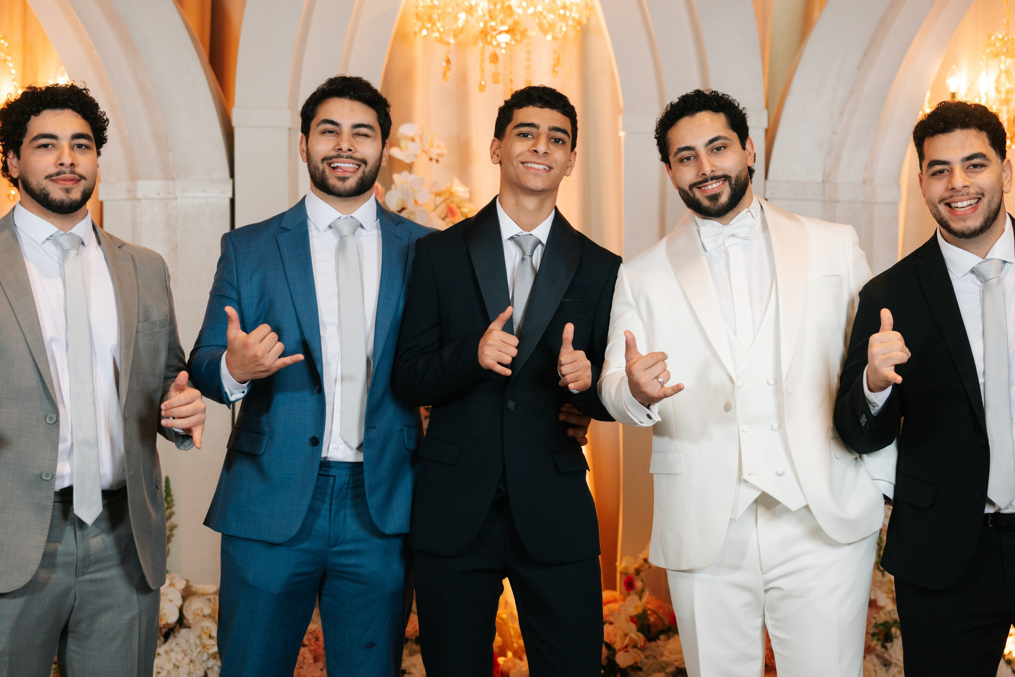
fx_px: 2537
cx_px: 526
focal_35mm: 90
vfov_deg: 15.2
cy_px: 327
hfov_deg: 22.6
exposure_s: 1/200
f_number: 2.8
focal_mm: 69
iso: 400
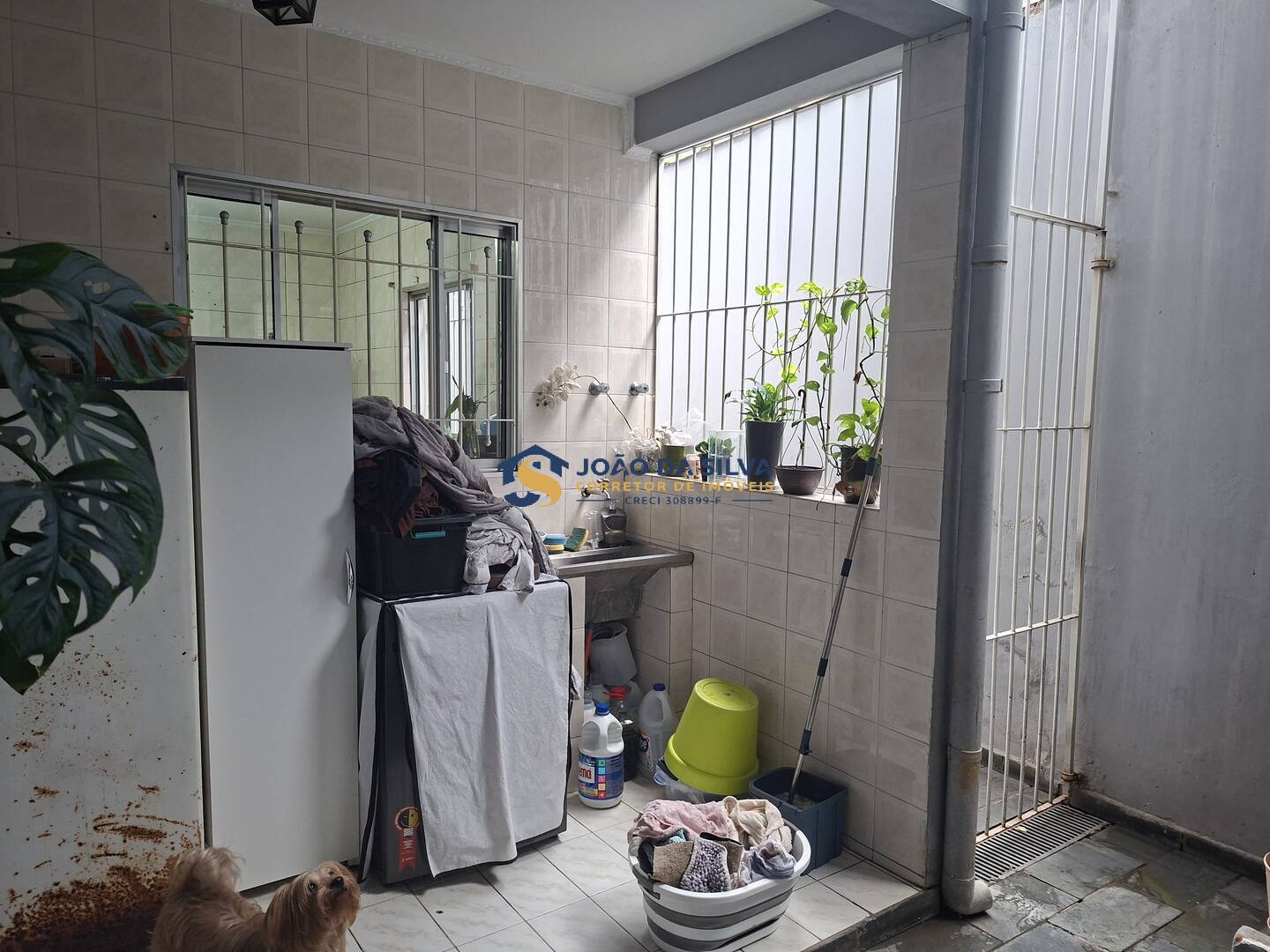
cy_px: 476
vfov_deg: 58.9
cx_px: 635
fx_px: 844
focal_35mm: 23
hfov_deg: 73.9
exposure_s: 1/120
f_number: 1.8
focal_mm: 5.54
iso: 320
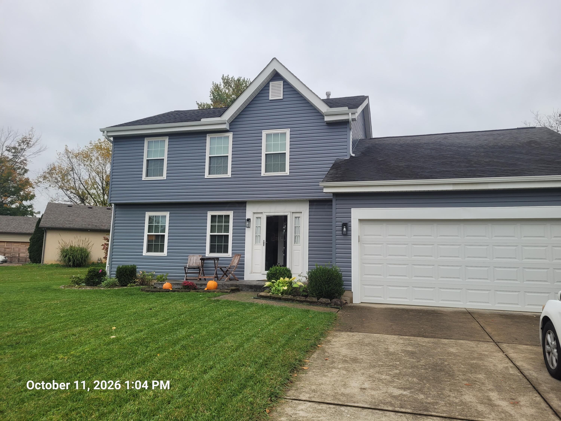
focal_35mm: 26
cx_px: 280
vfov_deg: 53.1
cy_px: 210
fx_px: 421
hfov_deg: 67.3
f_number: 1.8
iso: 40
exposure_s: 1/438
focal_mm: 5.4
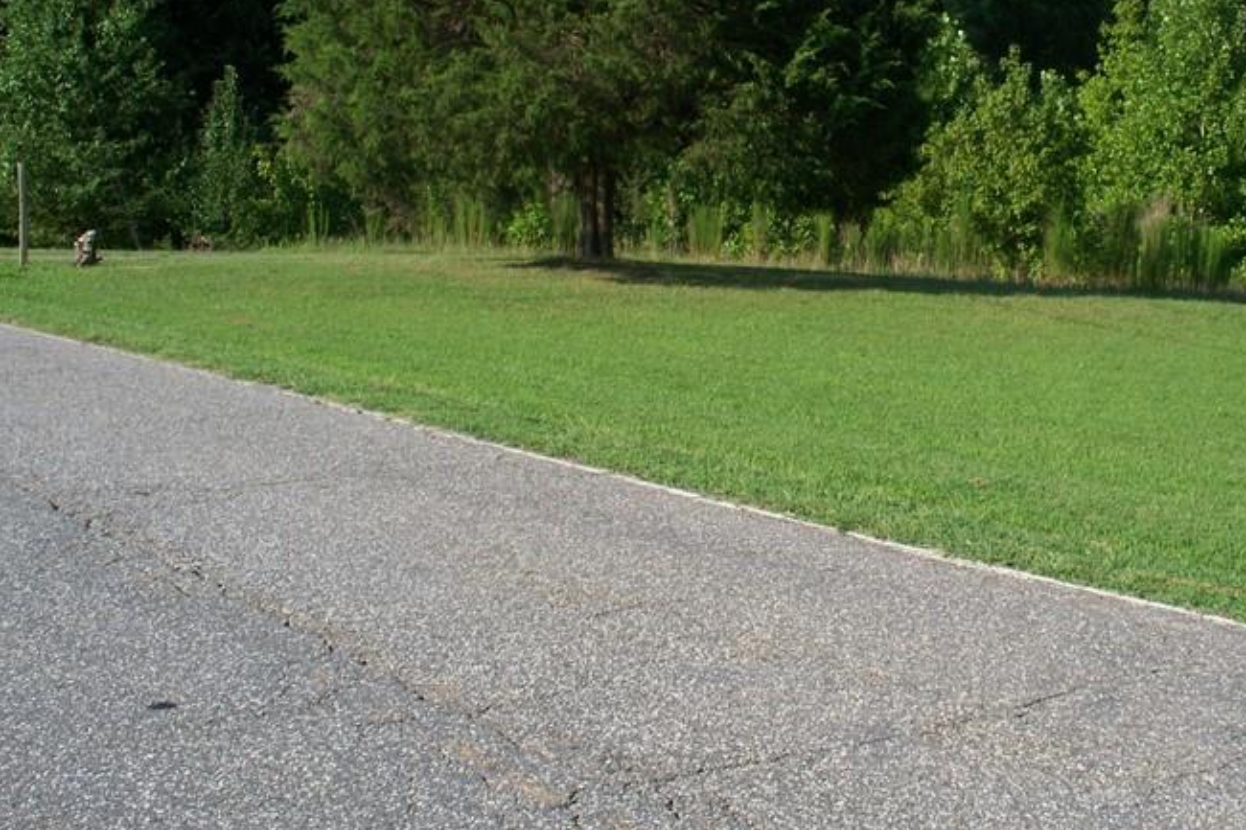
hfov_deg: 33.2
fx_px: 2041
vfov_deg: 22.9
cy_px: 263
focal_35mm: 59
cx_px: 951
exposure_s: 1/250
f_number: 5
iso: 64
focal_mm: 7.54
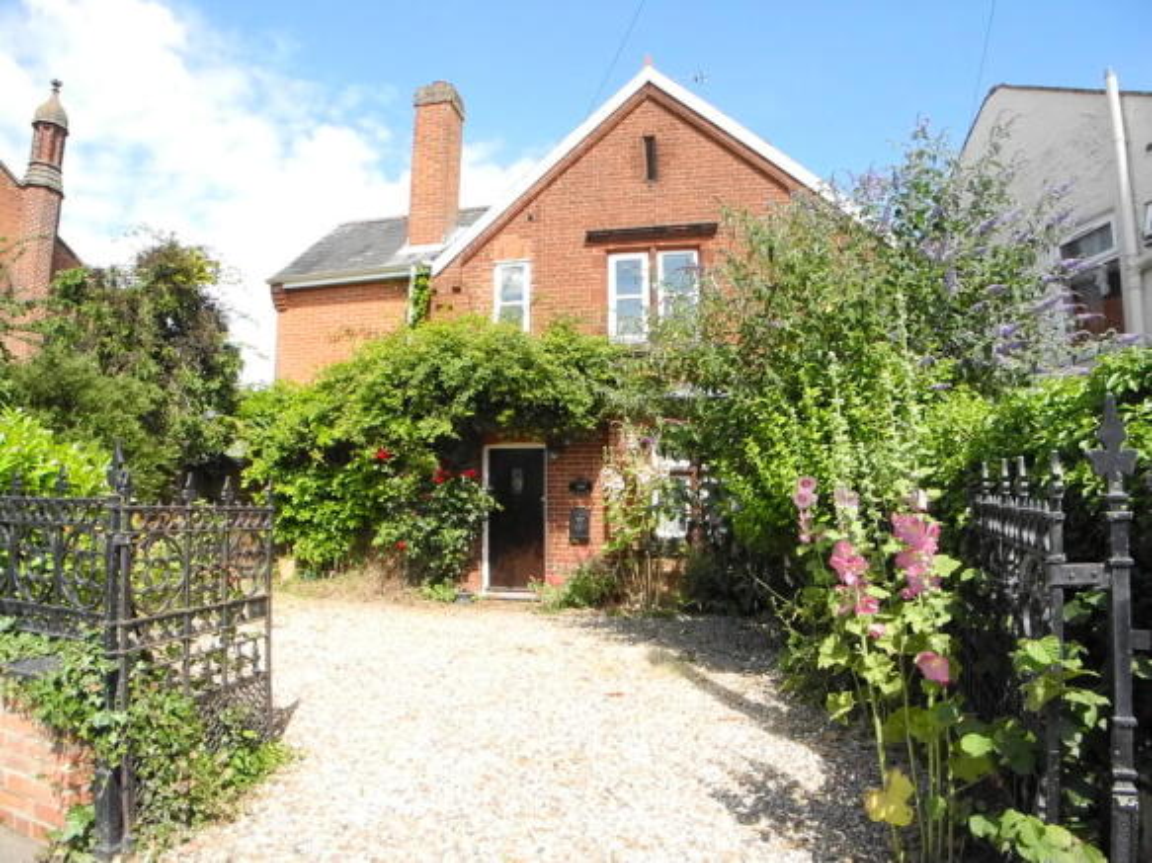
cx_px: 576
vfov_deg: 49.7
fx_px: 932
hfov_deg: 63.5
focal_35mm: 28
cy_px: 432
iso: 400
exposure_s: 1/1014
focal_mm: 6
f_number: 4.5
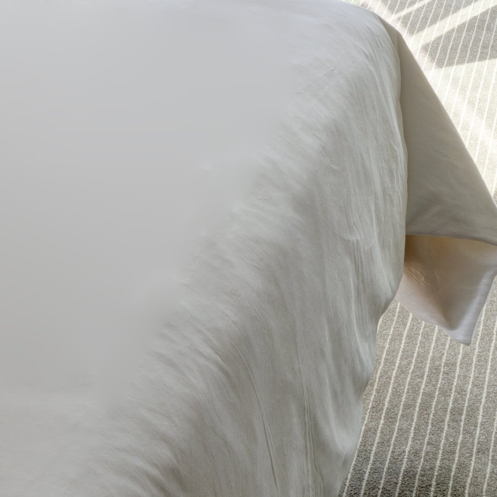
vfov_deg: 13.5
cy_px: -345
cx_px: 220
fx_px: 1917
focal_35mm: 118
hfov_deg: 14.8
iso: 100
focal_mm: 21
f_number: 16
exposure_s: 1/4
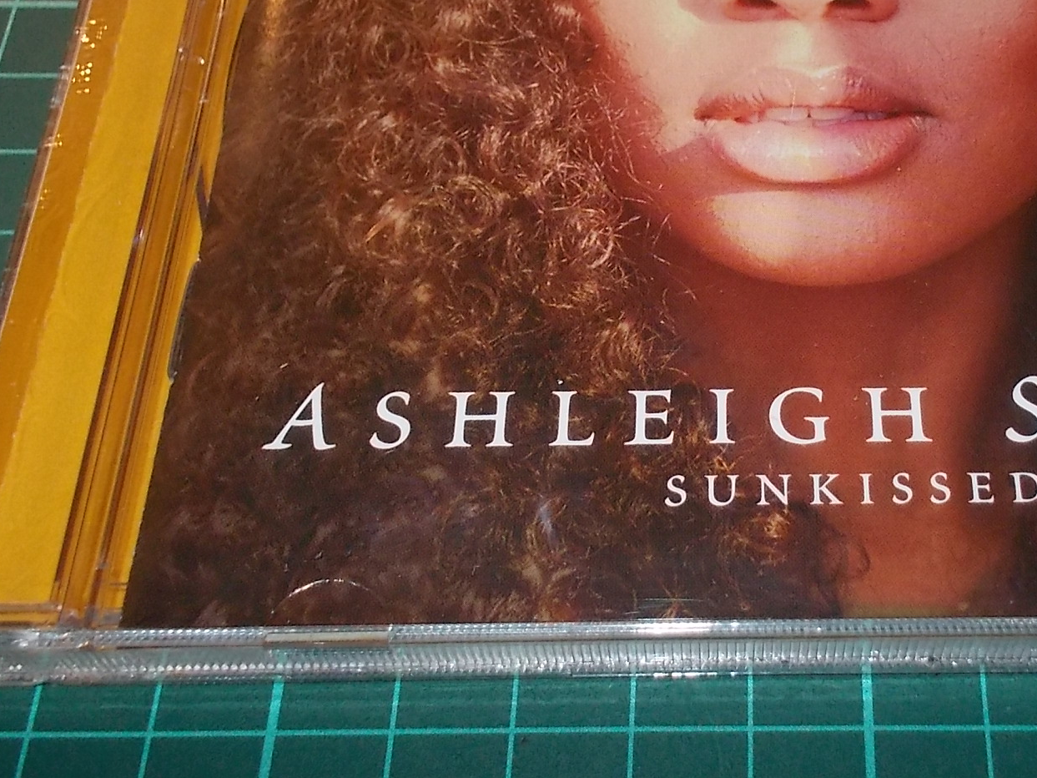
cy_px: 183
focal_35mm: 53
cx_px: 763
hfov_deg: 35.5
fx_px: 1588
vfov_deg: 27.1
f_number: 3.3
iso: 200
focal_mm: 4.1
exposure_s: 1/30
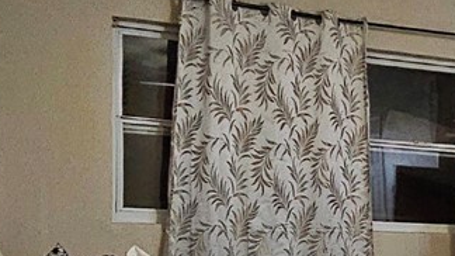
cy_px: 298
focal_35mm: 70
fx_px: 844
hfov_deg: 26.8
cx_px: 541
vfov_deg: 16.6
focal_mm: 2.2
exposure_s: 1/24
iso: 800
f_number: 2.2
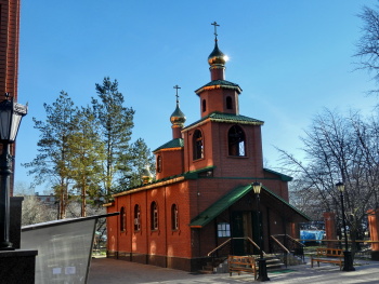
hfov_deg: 48.9
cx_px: 190
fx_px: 416
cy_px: 142
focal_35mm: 38
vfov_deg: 37.8
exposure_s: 1/800
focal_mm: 6.9
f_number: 4
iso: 160
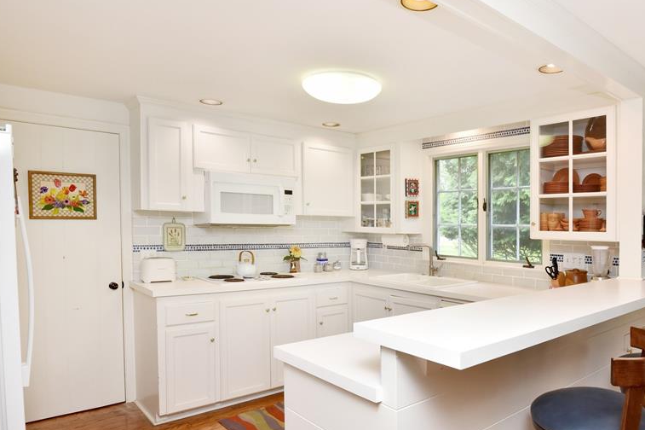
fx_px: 412
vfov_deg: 54.3
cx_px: 396
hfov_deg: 75.0
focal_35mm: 23
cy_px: 273
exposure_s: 1/60
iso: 1250
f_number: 10
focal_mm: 17
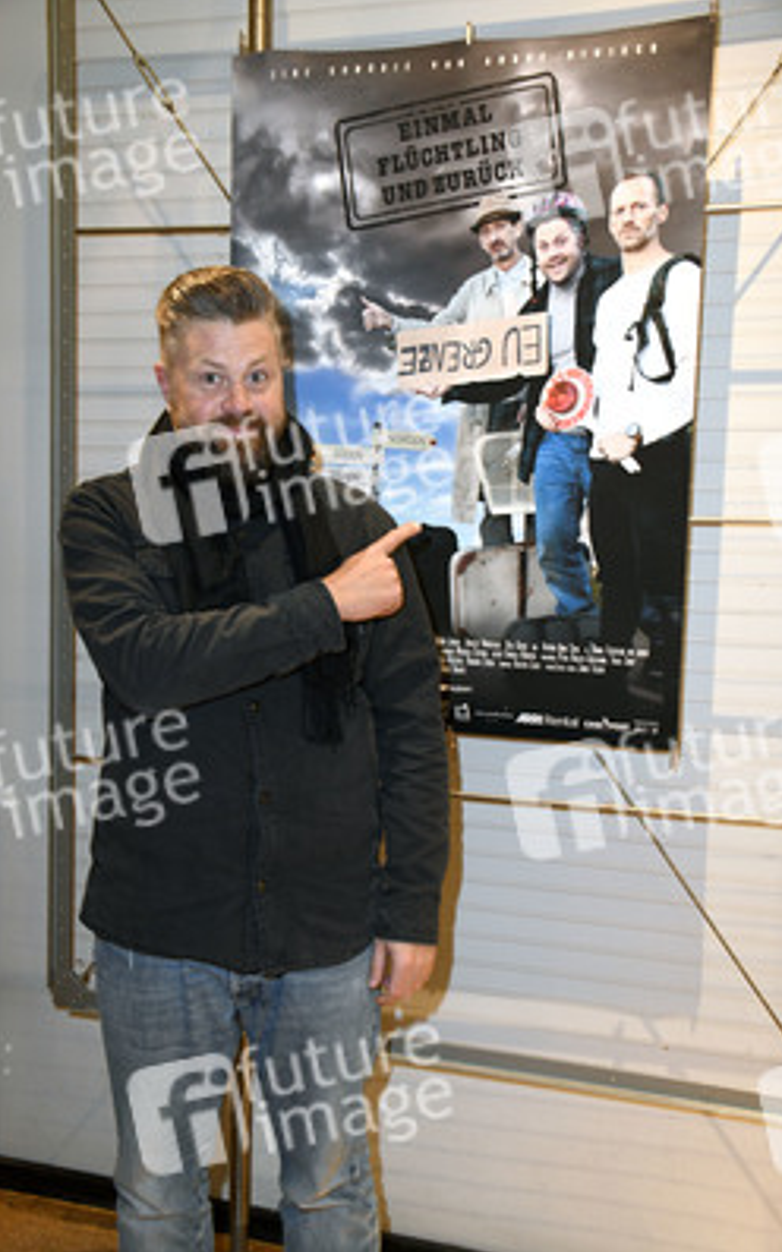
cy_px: 628
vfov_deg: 50.4
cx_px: 382
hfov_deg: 32.8
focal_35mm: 39
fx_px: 1330
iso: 3200
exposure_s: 1/60
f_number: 6.3
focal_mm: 38
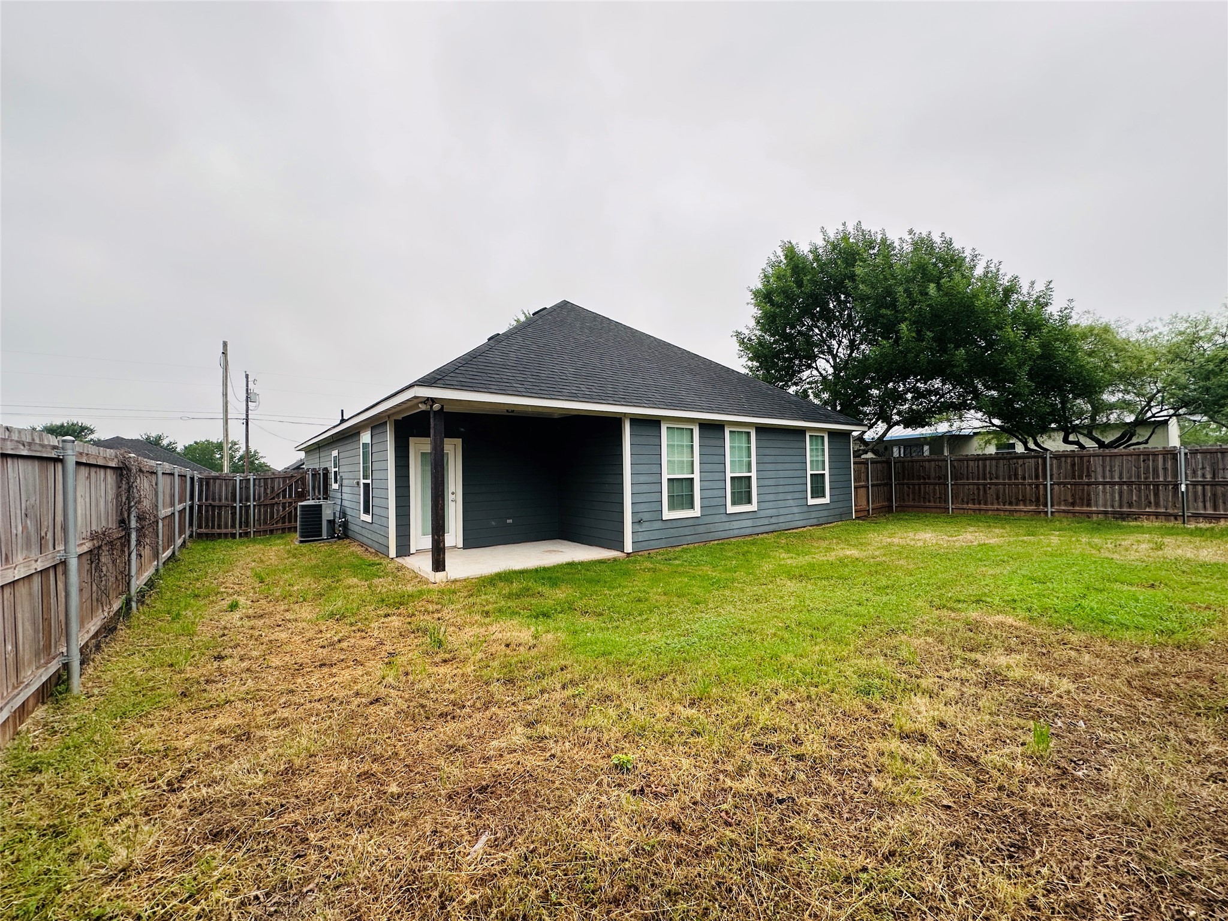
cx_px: 614
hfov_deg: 102.1
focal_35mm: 14
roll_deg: +1.1
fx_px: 497
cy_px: 460
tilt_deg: +1.2
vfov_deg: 85.7
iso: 40
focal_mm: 2.22
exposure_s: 1/219
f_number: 2.2
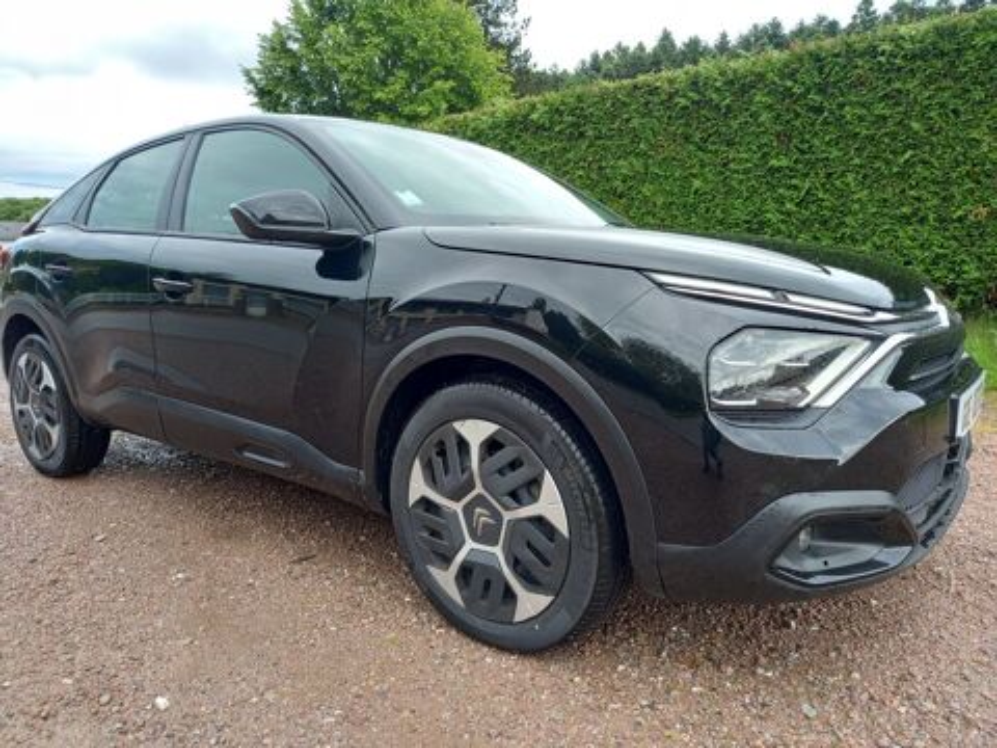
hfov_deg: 69.4
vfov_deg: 54.9
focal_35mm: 25
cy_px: 374
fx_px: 720
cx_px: 498
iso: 40
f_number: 2
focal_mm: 4.6
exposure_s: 1/120
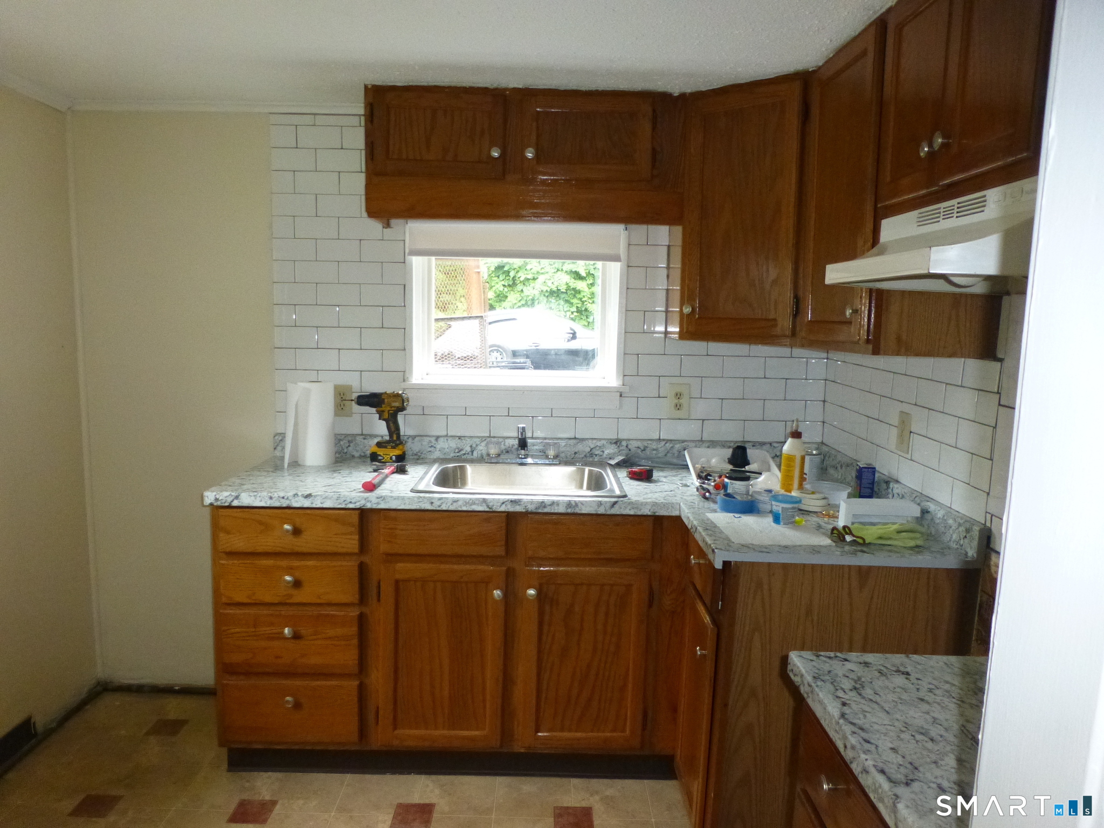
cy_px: 414
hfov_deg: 71.6
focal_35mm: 24
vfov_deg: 56.8
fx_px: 765
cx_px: 552
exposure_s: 1/60
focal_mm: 4.3
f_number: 3.3
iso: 640
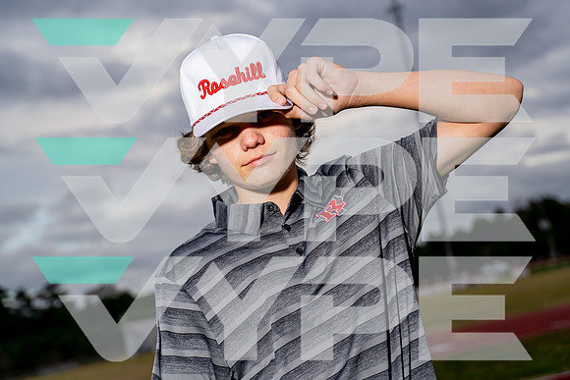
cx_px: 285
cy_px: 190
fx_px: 982
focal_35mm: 62
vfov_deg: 21.9
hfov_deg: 32.4
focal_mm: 62
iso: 100
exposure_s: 1/250
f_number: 4
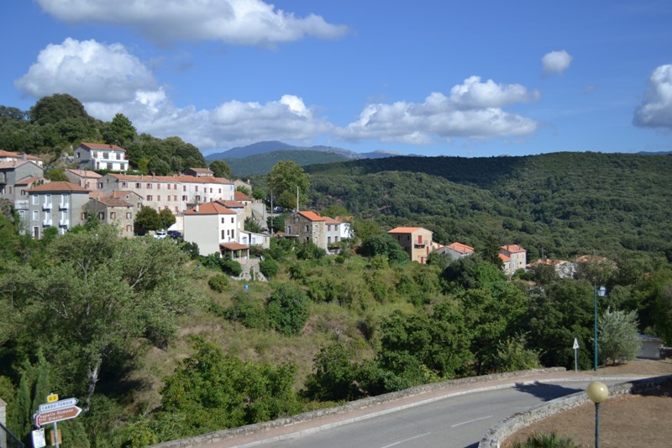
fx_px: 672
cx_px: 336
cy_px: 224
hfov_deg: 53.1
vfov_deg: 36.9
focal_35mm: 36
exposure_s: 1/1000
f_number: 4
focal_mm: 24
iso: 100
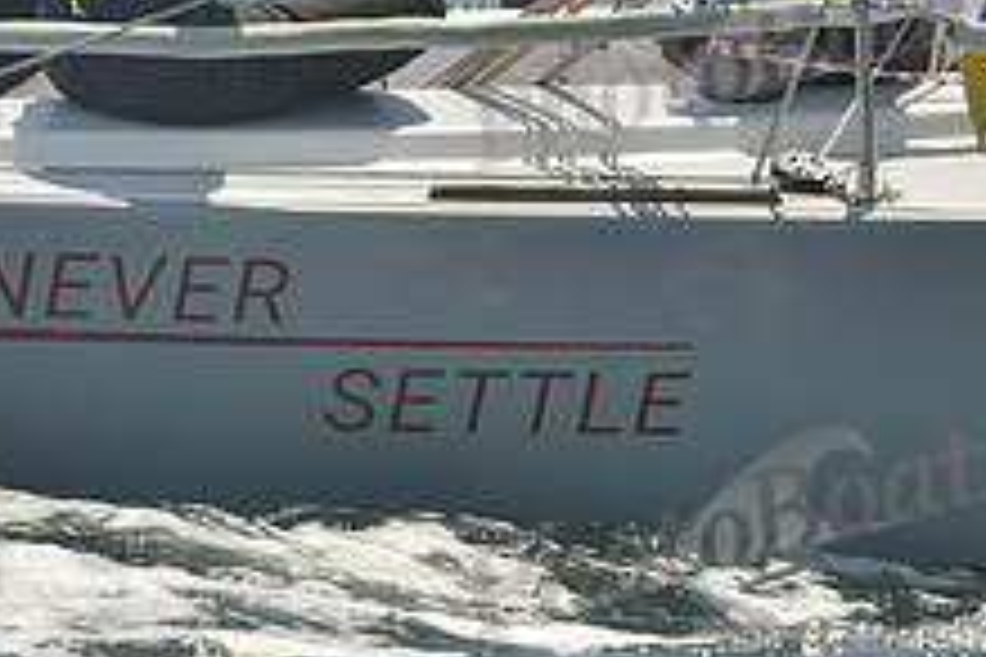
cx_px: 239
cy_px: 349
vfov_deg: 2.6
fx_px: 14515
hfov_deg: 3.9
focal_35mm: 530
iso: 280
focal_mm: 200
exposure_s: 1/800
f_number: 9
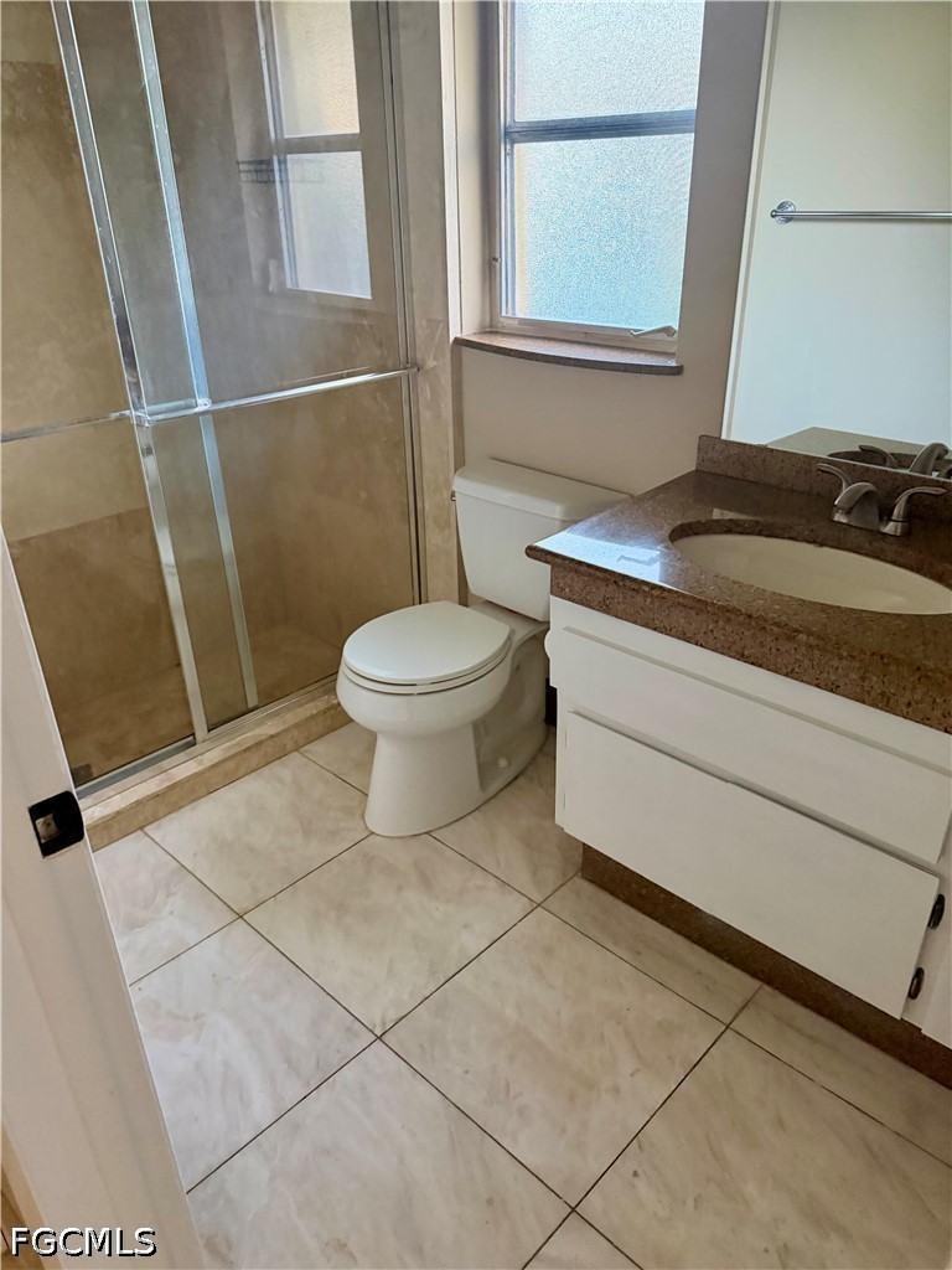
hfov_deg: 56.8
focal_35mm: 24
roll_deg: +0.4
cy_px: 635
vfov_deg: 71.6
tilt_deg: -26.8
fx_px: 880
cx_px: 476
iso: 800
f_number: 1.78
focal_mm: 6.76
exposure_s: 1/60
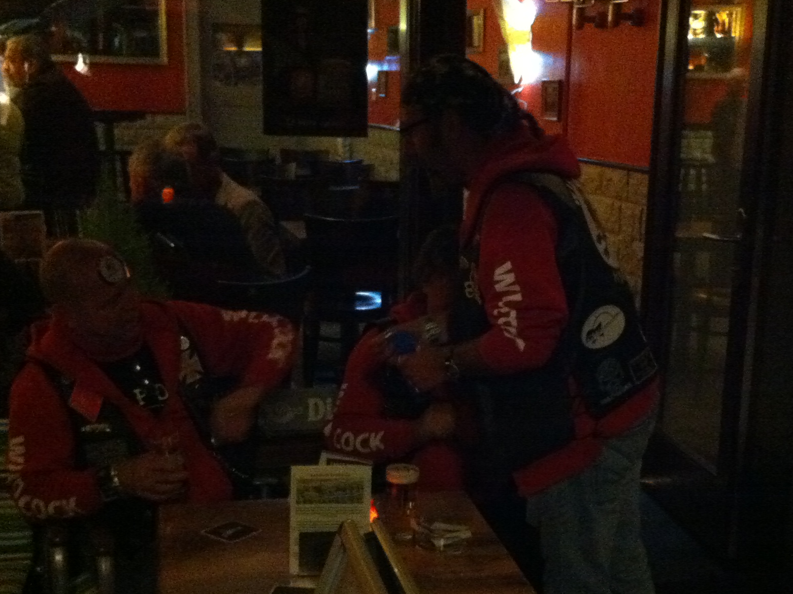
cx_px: 466
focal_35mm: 58
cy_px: 404
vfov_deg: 25.1
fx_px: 1328
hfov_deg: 33.2
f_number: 2.8
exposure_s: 1/15
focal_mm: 3.85
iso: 1000
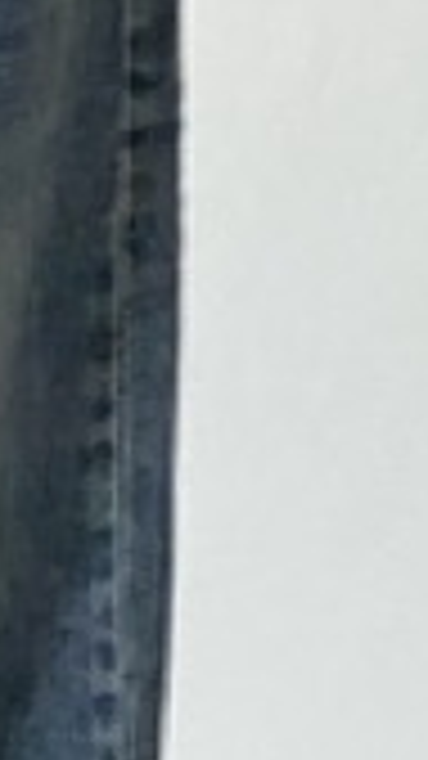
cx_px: -671
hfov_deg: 2.8
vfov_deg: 5.0
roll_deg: -1.7
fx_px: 8660
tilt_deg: -8.5
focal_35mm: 429
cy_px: -445
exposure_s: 1/100
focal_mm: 6
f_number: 2
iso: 50
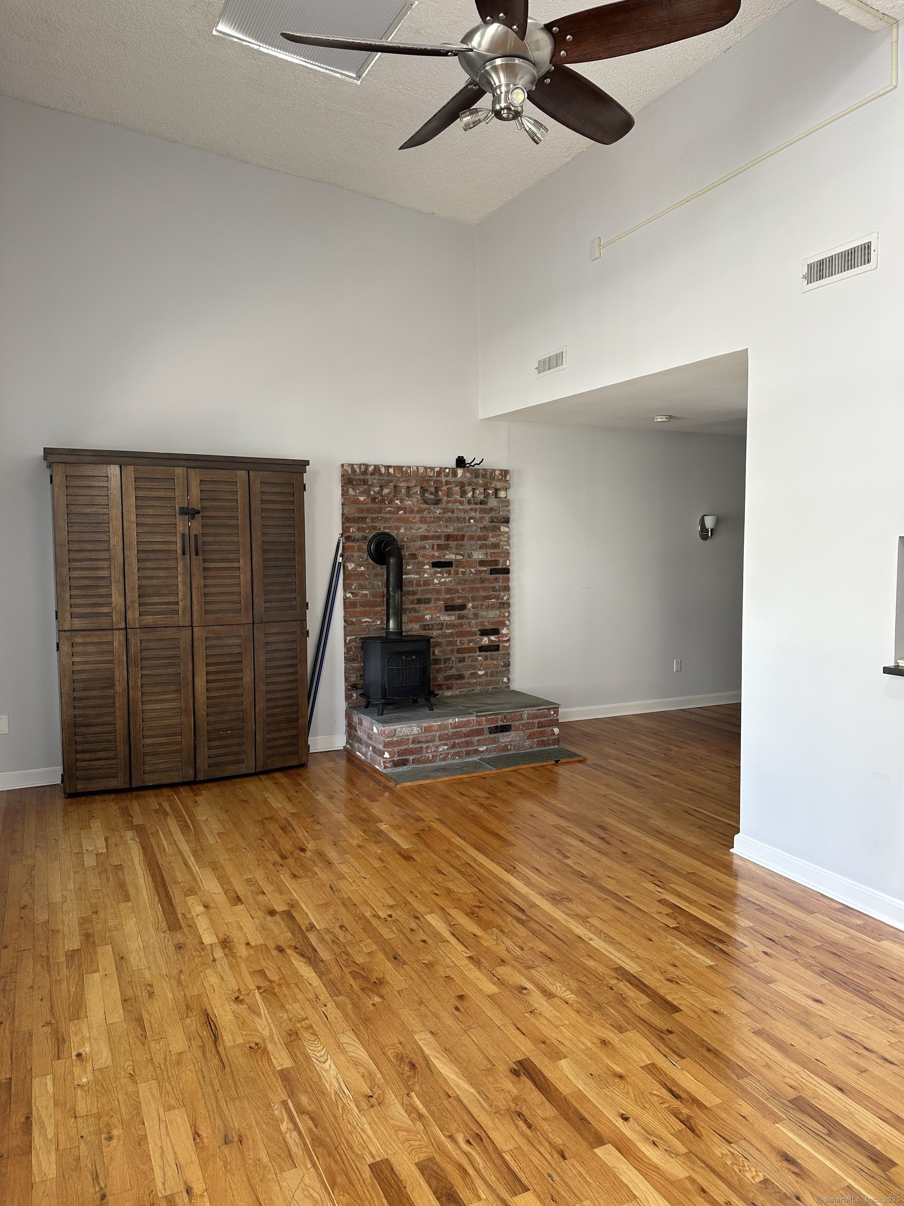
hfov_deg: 56.8
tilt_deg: -4.0
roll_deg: +0.2
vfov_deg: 71.6
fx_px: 836
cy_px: 603
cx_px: 452
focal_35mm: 24
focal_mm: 6.86
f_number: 1.78
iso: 80
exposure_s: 1/121
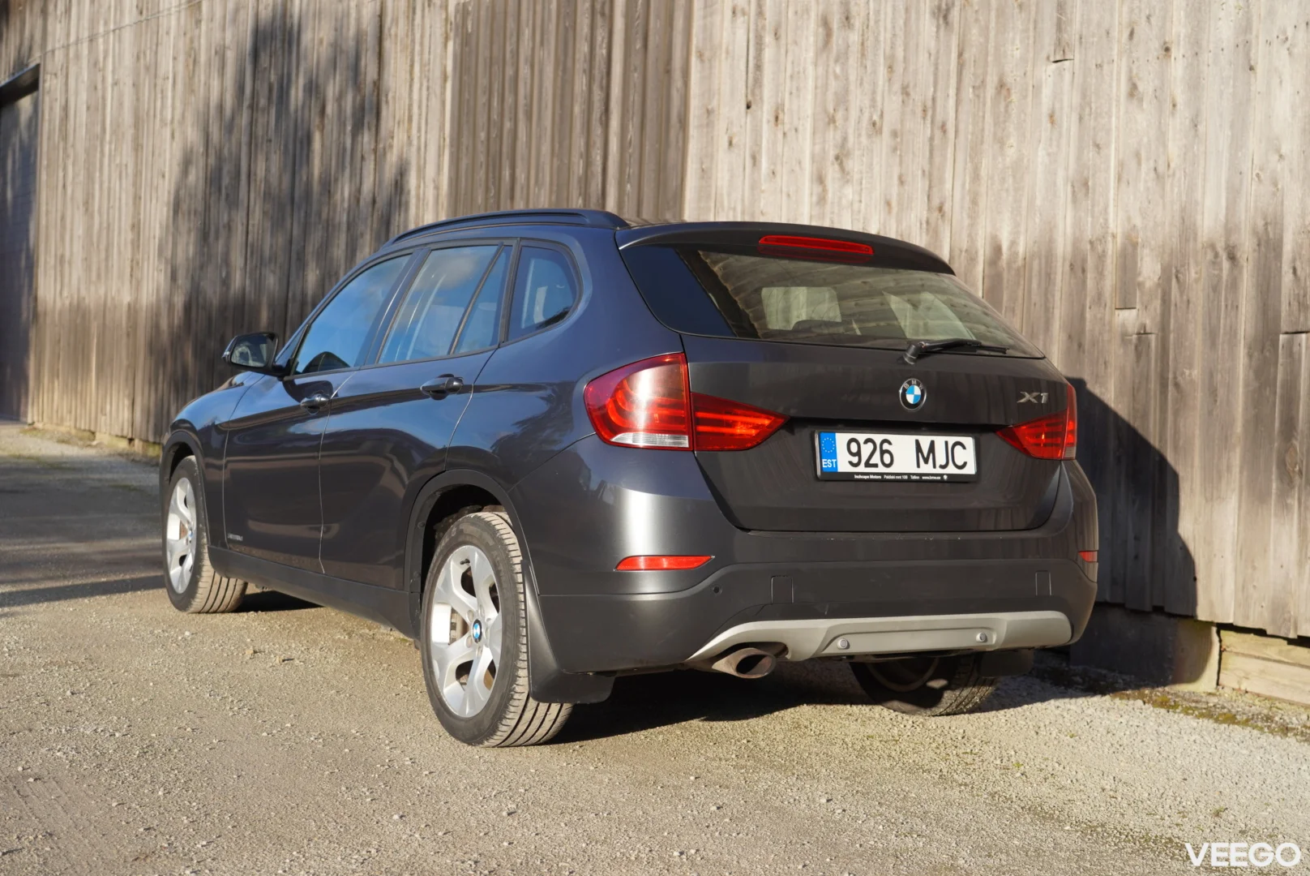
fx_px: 1675
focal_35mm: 46
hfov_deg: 42.7
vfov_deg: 29.3
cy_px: 438
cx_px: 655
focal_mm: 46
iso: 250
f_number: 4
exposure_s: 1/1000
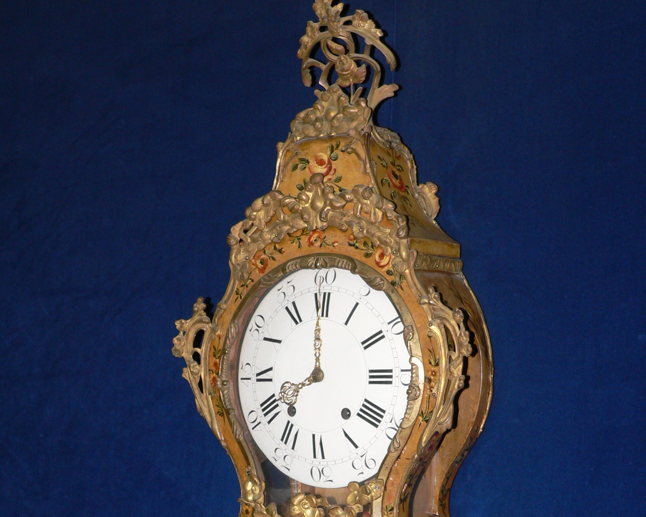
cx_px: 324
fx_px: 1224
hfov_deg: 29.6
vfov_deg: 23.5
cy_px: 423
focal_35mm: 64
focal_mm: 8.1
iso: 100
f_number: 2.8
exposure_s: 1/60
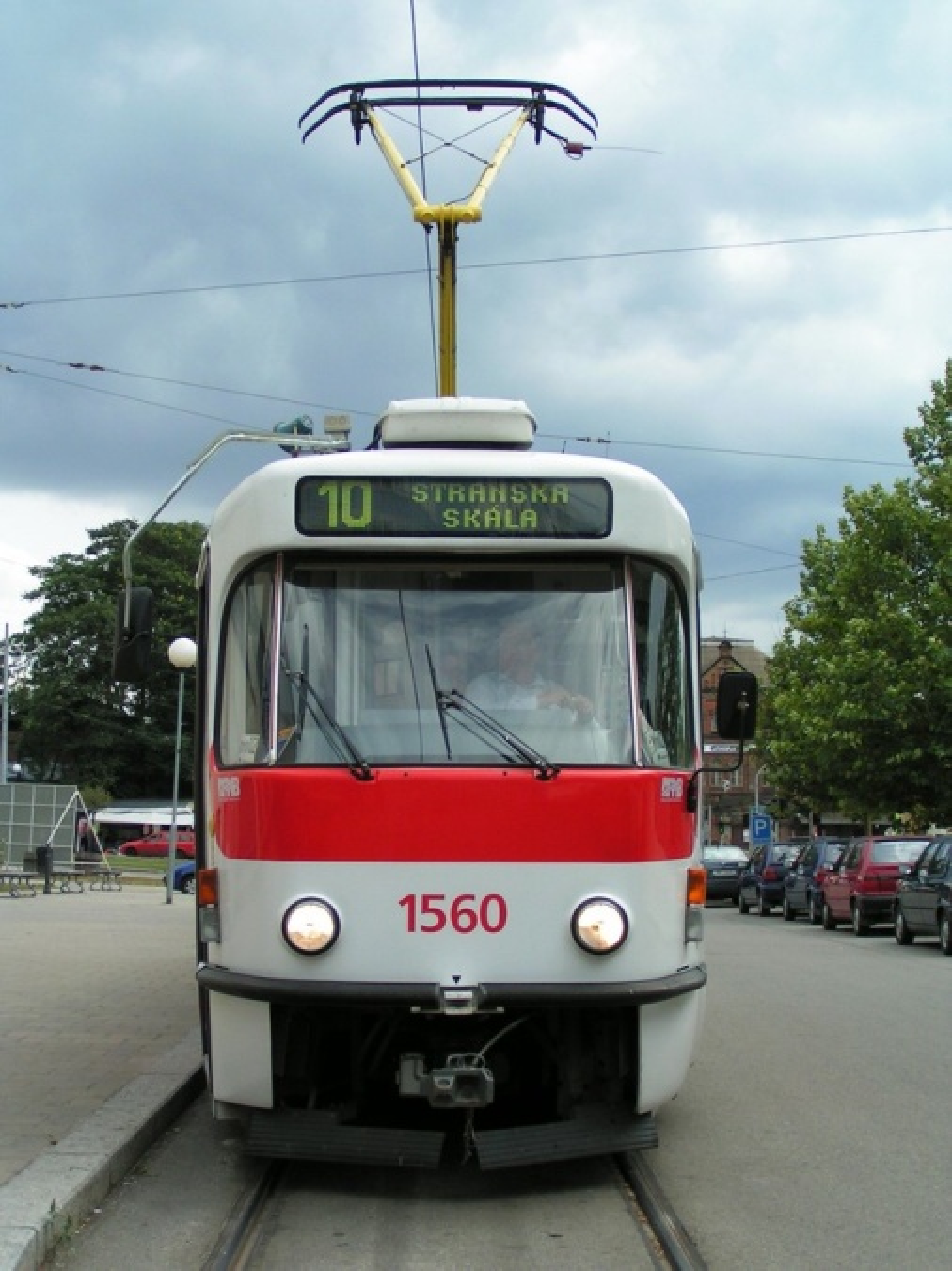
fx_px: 2091
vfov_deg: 33.8
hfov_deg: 25.7
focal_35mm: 57
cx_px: 476
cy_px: 636
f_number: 3.5
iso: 50
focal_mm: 8.7
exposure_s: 1/800
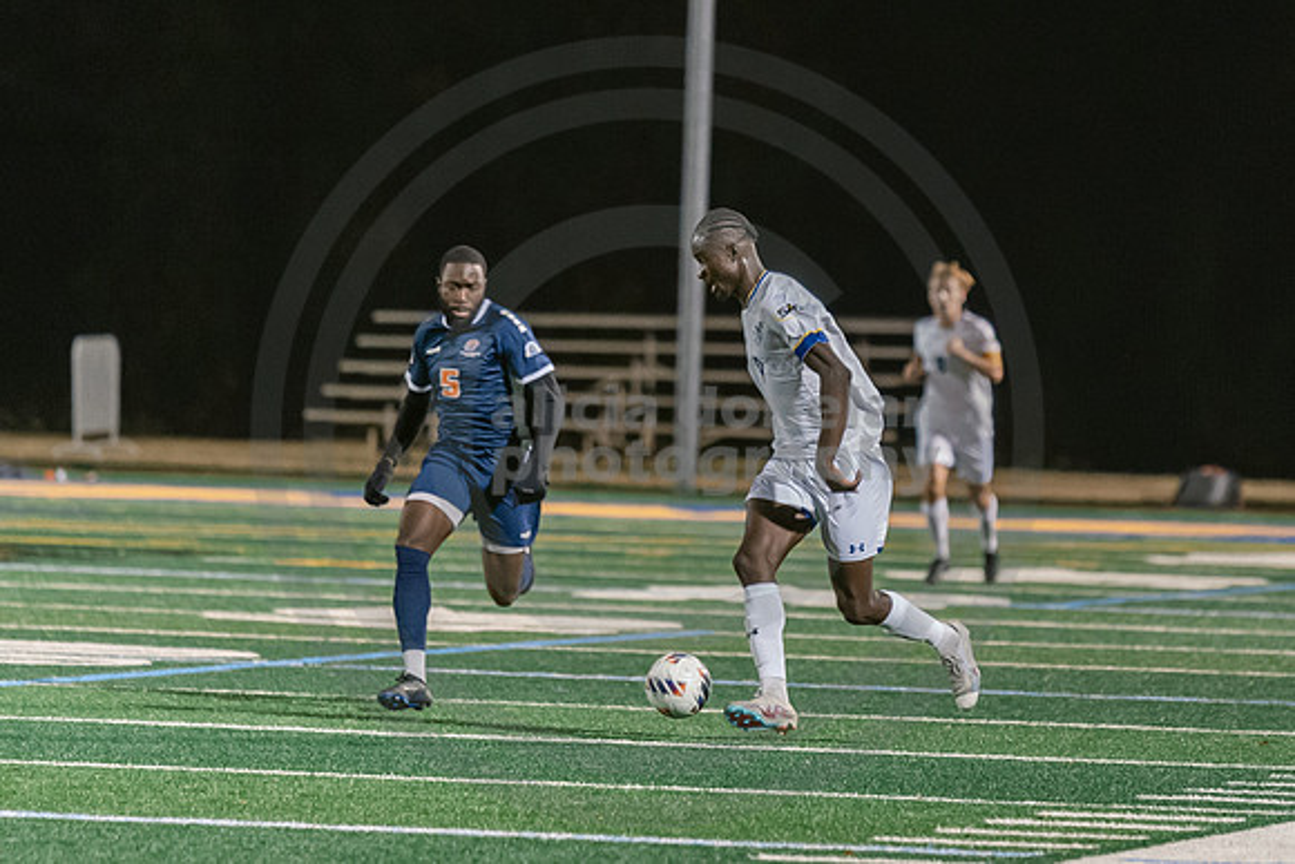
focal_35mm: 438
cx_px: 885
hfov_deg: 4.7
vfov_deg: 3.1
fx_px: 15763
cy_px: 311
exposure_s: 1/500
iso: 3200
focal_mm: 200
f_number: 2.8
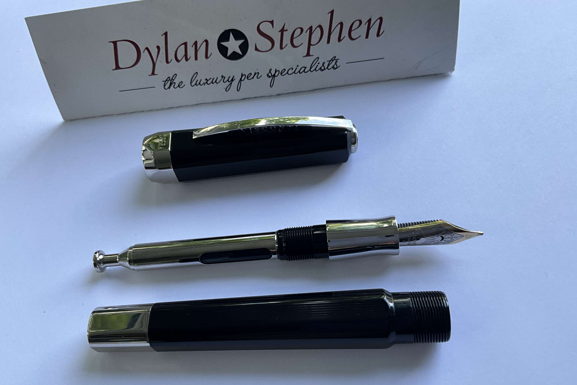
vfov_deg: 42.2
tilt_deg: -59.3
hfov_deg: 60.3
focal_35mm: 31
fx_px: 497
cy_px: 219
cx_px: 281
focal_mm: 3
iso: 32
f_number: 1.8
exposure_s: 1/105
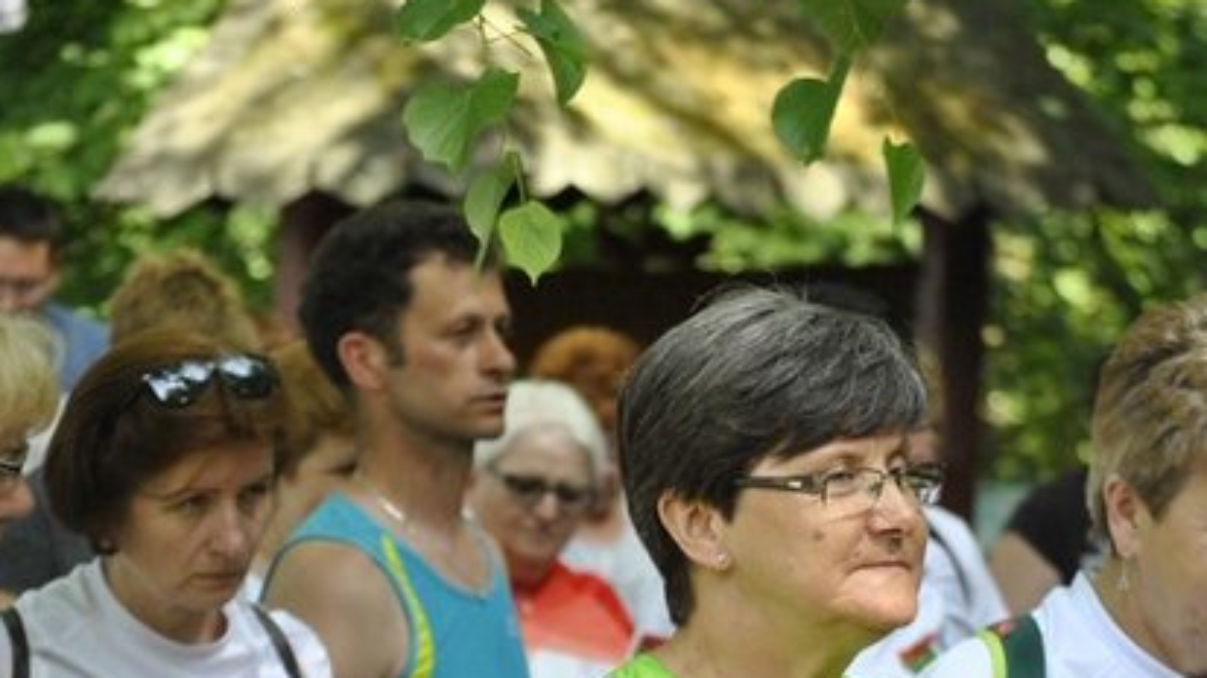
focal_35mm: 186
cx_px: 509
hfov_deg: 11.6
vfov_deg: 6.5
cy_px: 558
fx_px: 5945
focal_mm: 75
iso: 800
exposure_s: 1/400
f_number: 4.2
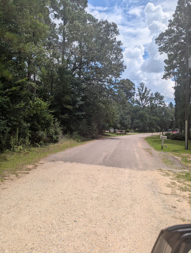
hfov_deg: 56.9
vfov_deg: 71.5
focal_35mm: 24
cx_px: 96
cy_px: 126
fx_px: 176
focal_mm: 6.81
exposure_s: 1/2762
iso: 47
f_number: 1.85
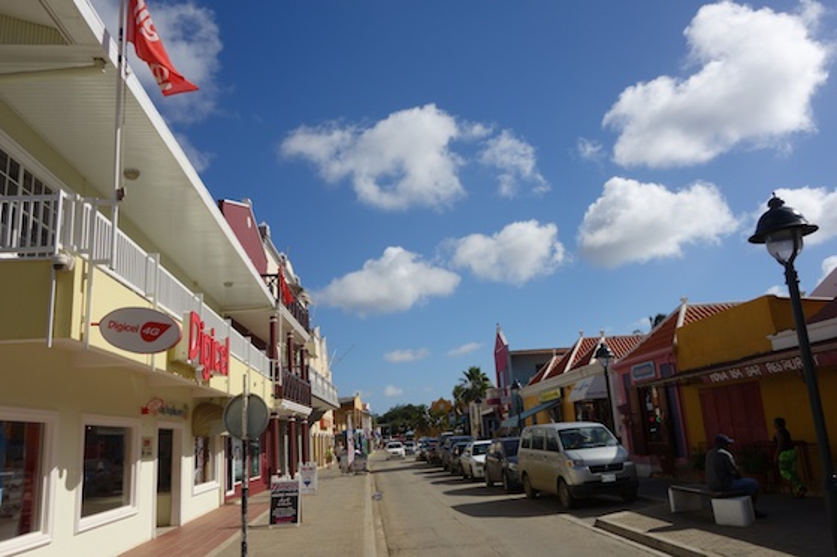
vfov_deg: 46.4
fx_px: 651
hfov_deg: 65.5
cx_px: 418
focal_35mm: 28
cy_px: 278
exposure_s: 1/800
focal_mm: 10.4
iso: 125
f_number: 6.3
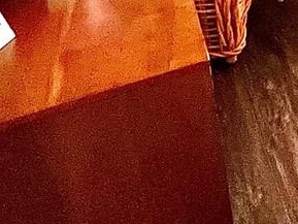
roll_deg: +1.0
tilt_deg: -12.9
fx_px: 620
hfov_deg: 17.5
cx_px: 621
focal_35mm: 72
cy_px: -186
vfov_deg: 16.8
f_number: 1.8
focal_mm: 1.57
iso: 400
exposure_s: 1/60
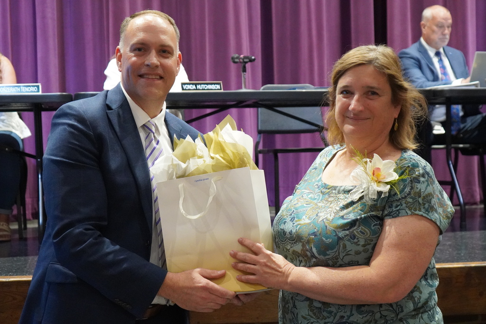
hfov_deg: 35.9
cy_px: 162
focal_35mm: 56
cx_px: 243
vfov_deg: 24.4
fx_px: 749
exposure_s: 1/80
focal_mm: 37
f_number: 4
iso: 6400
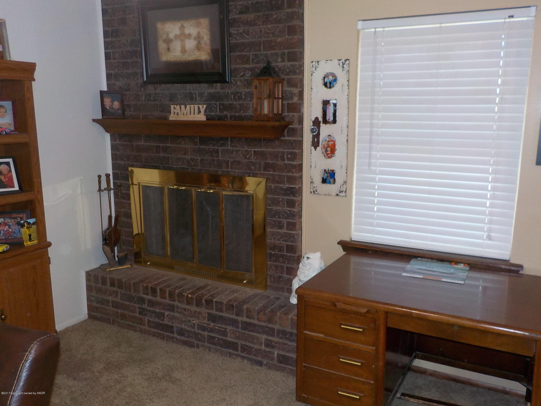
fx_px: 469
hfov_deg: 60.0
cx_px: 270
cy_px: 203
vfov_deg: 46.8
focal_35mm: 30
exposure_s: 1/30
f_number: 3.3
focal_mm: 4.1
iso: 200
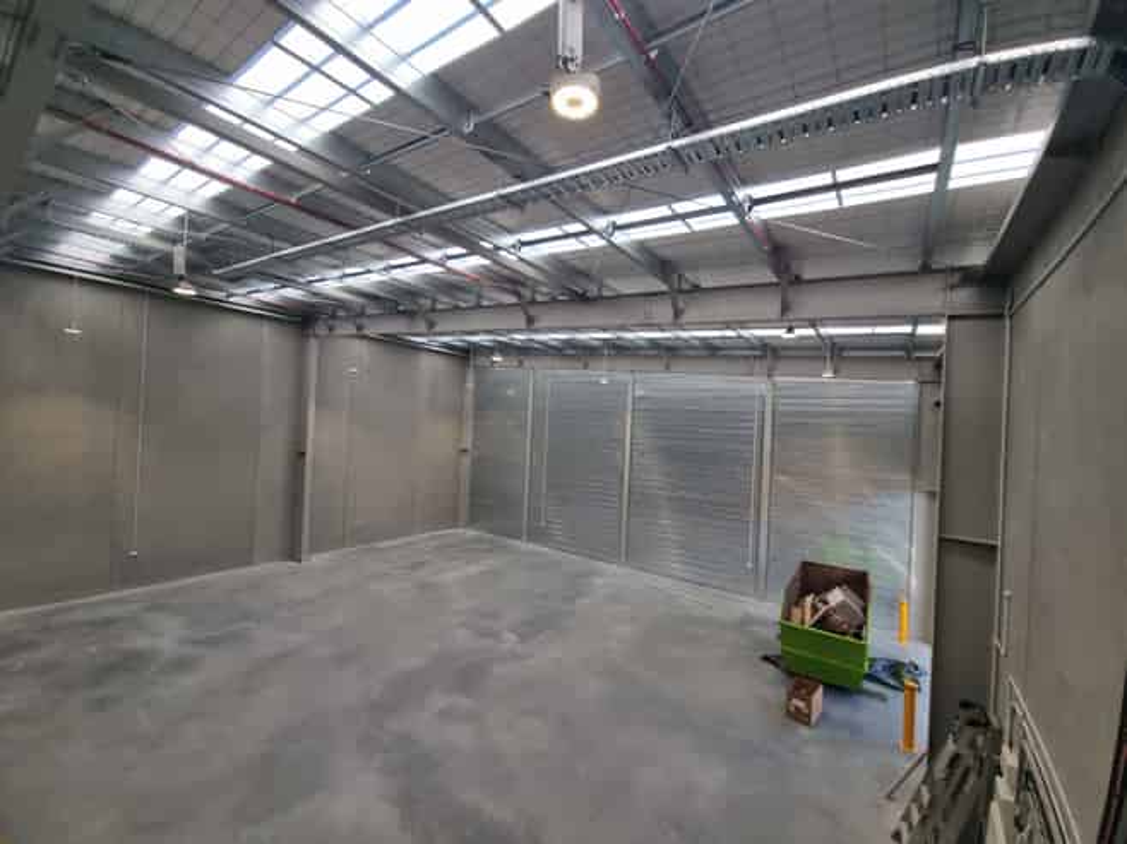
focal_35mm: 13
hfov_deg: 106.2
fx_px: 423
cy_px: 422
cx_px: 564
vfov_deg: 89.9
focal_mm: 2.2
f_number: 2.2
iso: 50
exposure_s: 1/199
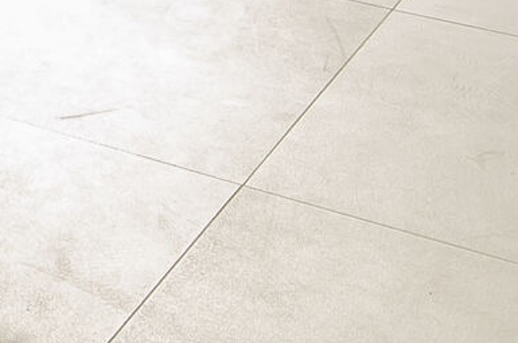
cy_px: -633
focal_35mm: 109
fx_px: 1565
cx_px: -136
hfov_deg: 17.7
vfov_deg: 9.9
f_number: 9
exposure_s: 1/200
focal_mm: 10
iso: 100
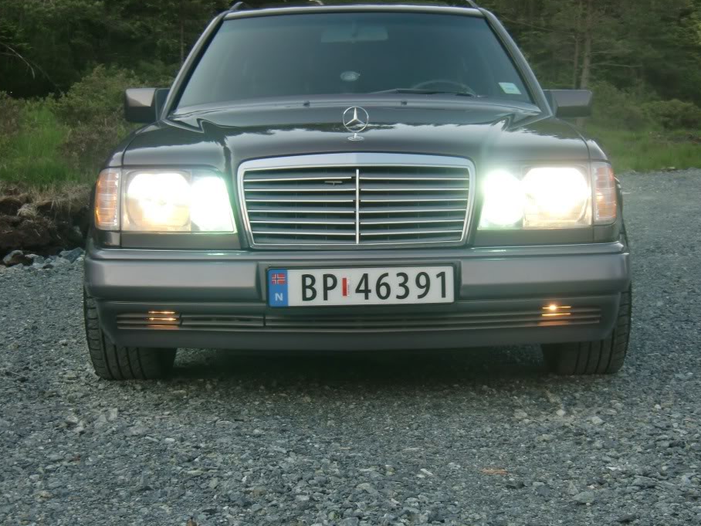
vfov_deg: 23.6
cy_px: 255
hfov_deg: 31.2
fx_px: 1256
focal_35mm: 62
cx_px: 377
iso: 64
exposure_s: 1/160
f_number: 4.2
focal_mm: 9.8
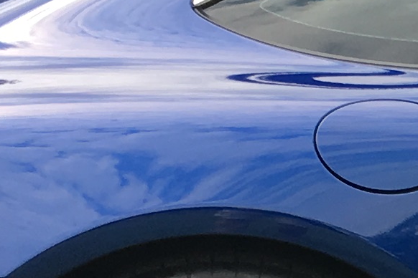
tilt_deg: -10.2
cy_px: 443
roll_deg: -2.4
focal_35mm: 209
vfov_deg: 6.5
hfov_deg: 9.1
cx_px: 914
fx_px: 2427
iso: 25
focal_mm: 4.15
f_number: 2.2
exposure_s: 1/496
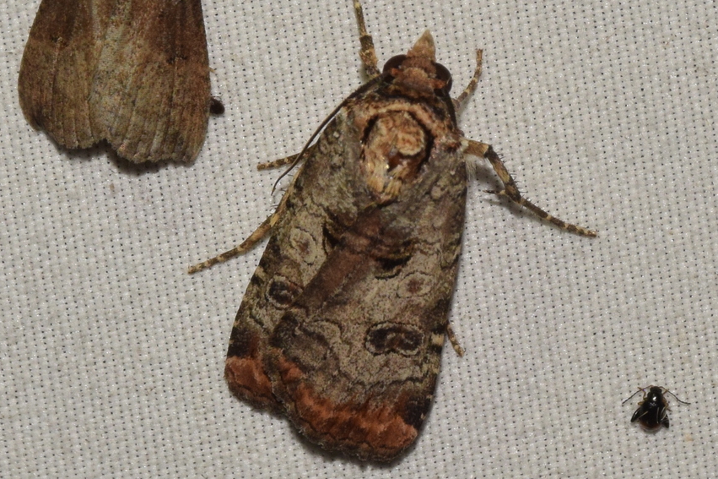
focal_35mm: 237
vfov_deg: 5.8
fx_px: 4726
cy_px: 228
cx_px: 337
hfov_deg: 8.7
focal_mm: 140
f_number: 14
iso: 500
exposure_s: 1/160
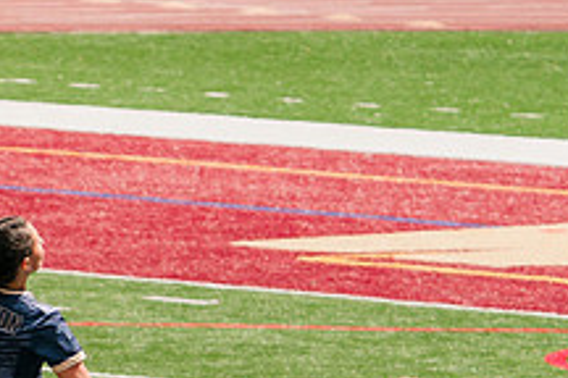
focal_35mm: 807
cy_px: 507
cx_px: -9
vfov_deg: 1.7
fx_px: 12732
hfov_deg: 2.6
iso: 320
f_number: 5.6
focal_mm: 200
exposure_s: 1/1600
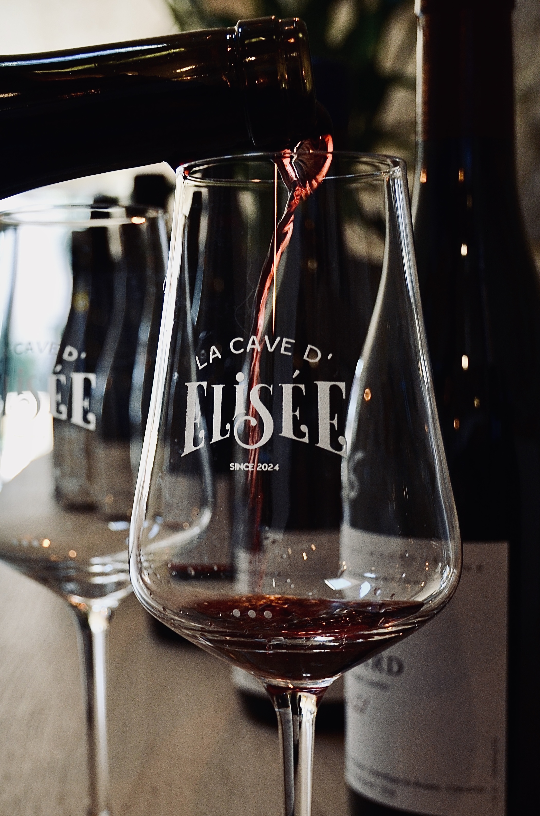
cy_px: 408
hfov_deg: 34.1
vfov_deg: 49.6
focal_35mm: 39
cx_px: 270
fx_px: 881
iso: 400
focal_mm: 26
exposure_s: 1/60
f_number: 4.2
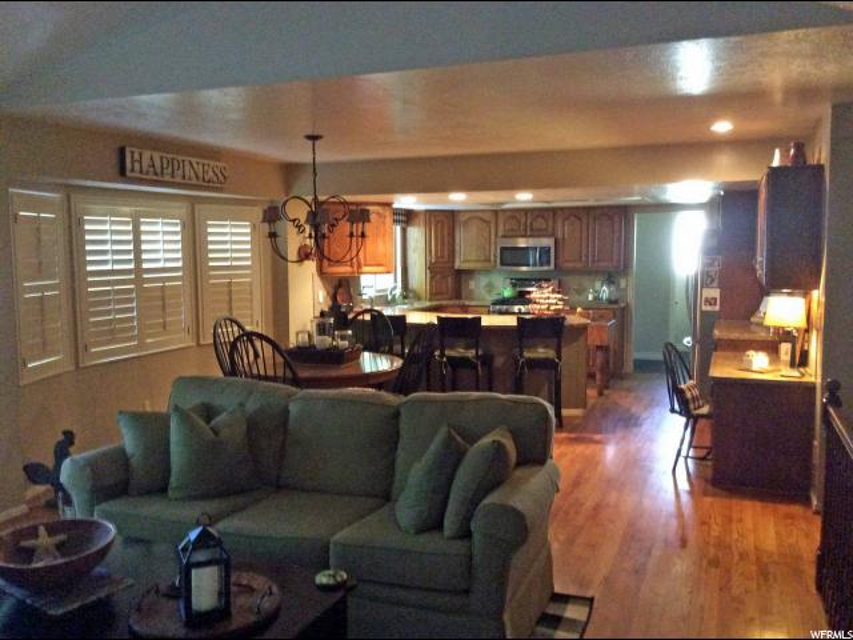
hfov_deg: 56.8
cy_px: 320
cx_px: 426
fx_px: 789
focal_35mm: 32
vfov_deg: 44.2
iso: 400
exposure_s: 1/15
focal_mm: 3.3
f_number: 2.4
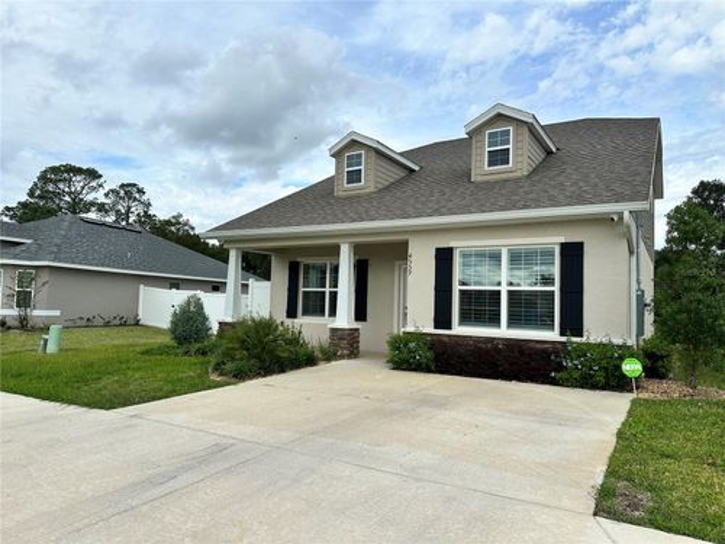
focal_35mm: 24
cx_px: 362
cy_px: 272
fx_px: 503
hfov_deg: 71.6
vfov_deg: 56.8
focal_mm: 6.86
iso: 80
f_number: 1.78
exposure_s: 1/4348
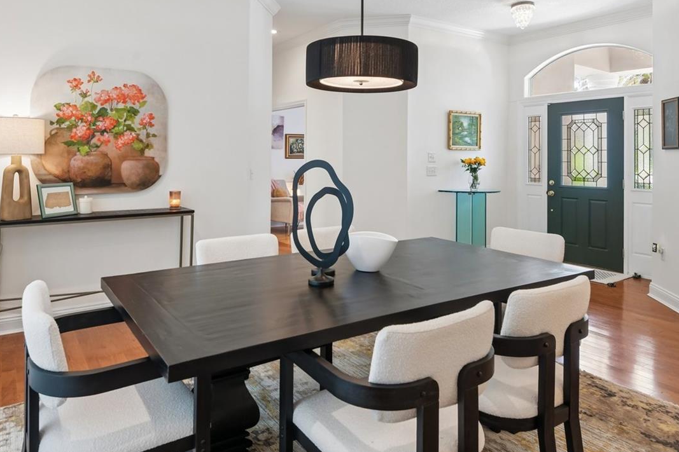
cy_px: 169
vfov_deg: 52.5
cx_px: 307
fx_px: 453
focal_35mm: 24
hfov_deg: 73.6
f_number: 8
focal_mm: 16
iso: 400
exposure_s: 1/10
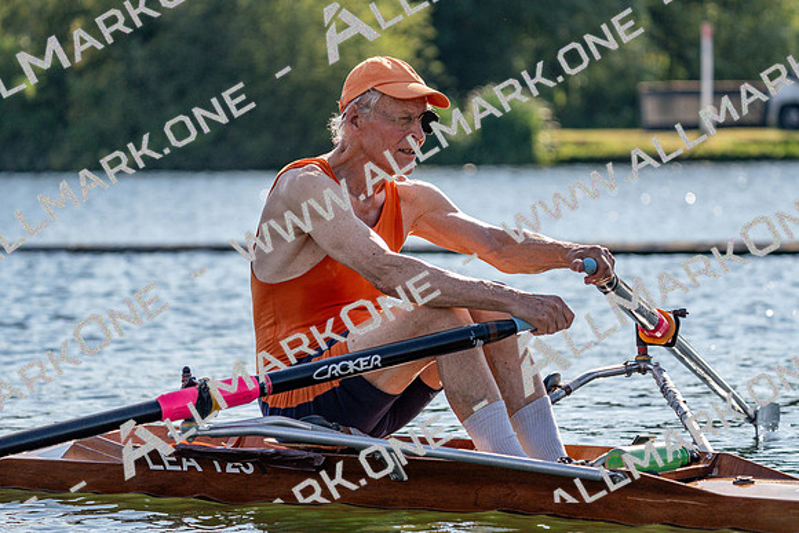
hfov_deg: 10.3
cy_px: 266
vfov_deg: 6.9
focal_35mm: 200
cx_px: 400
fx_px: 4440
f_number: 5.6
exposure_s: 1/1600
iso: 250
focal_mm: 200
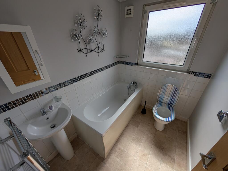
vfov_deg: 94.6
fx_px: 79
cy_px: 86
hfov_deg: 110.5
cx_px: 114
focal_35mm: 12
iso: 54
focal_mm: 2.02
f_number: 1.7
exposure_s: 1/2924
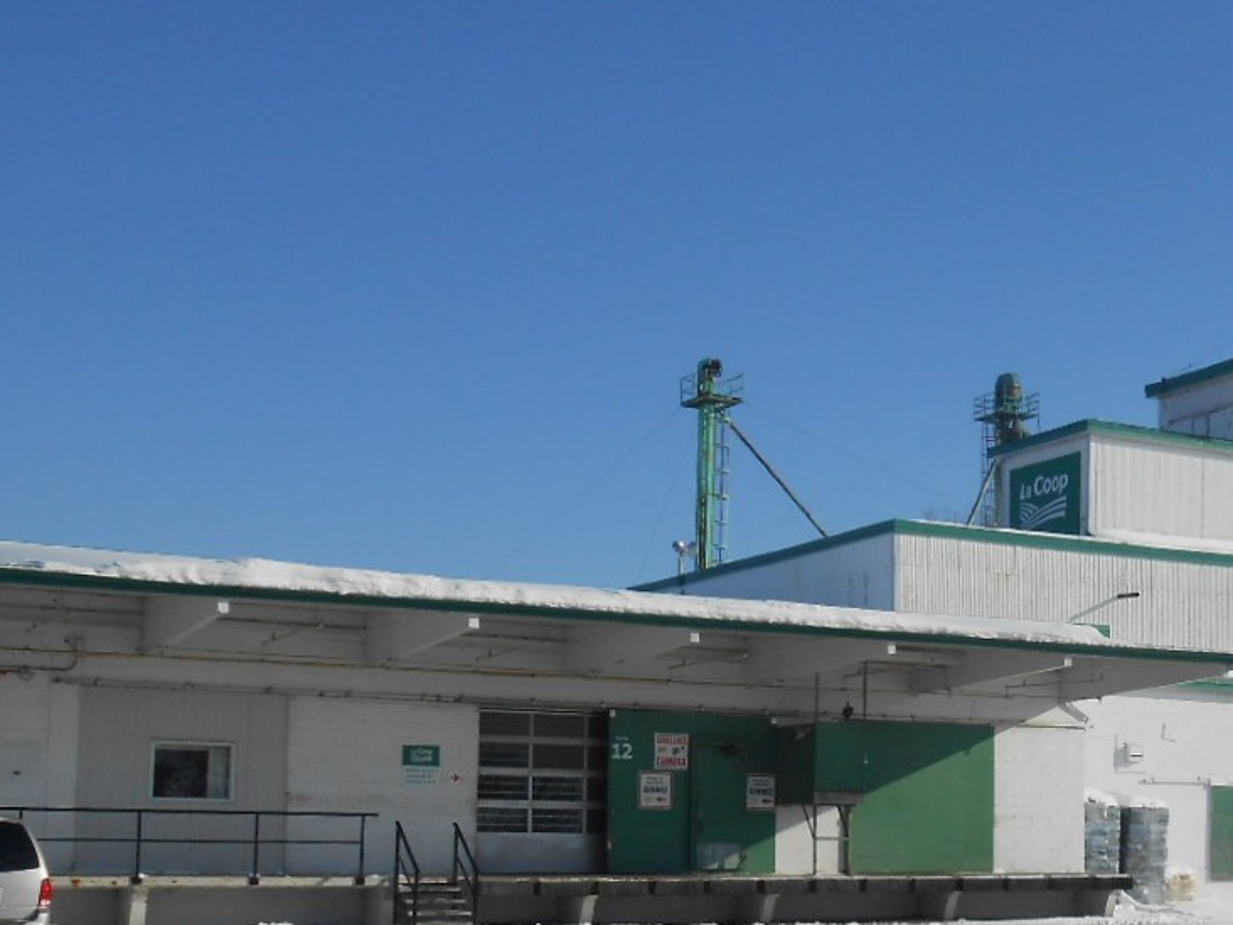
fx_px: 2102
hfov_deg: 31.9
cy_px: 716
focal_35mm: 59
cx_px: 962
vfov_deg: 24.5
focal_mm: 5.3
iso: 100
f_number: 11.9
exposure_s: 1/250
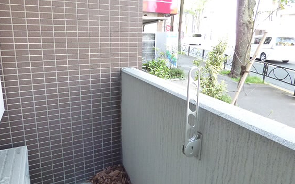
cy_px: 75
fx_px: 193
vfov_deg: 50.8
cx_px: 139
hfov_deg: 74.7
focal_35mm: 24
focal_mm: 3.58
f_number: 2.8
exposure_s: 1/250
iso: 1600
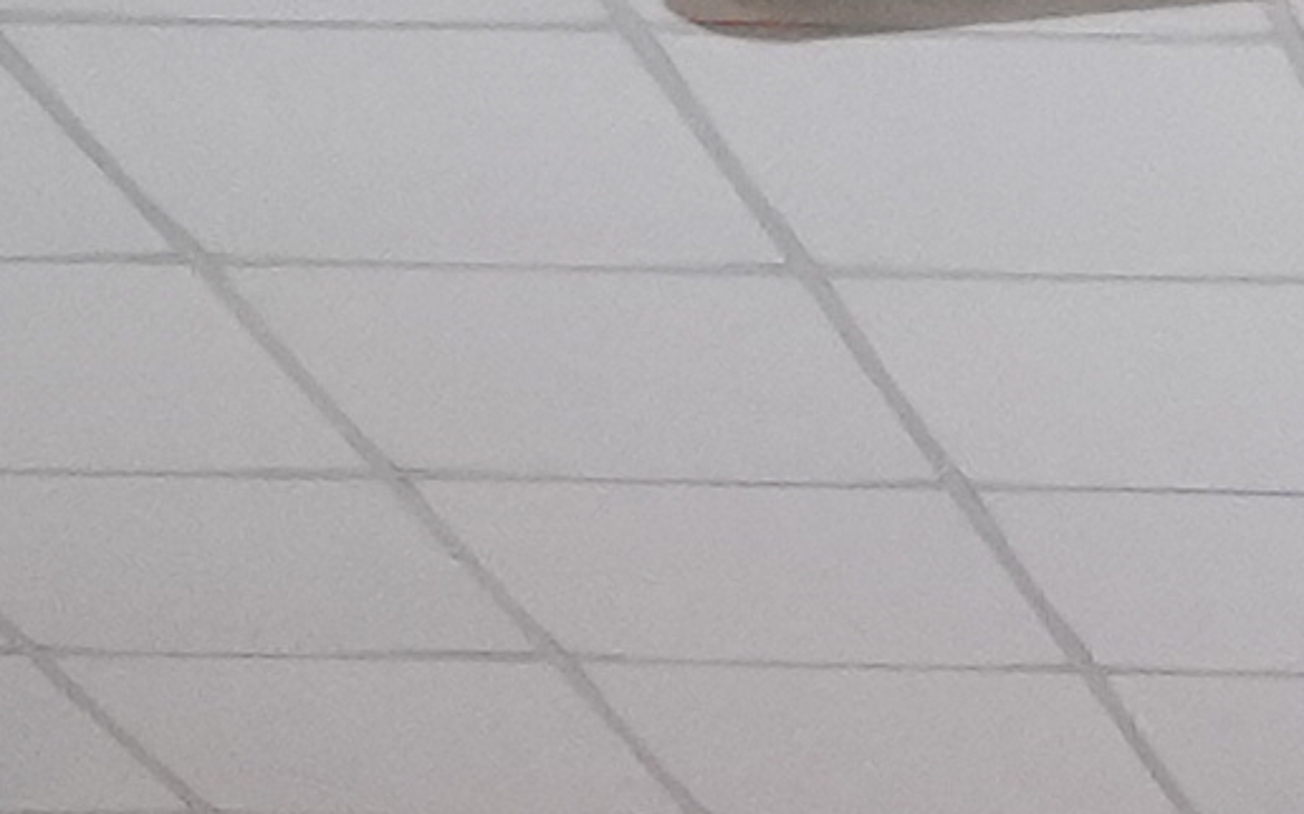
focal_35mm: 210
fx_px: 7460
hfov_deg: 9.3
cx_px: 2714
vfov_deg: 5.6
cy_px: 2841
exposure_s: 1/100
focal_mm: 18
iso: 5000
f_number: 6.3
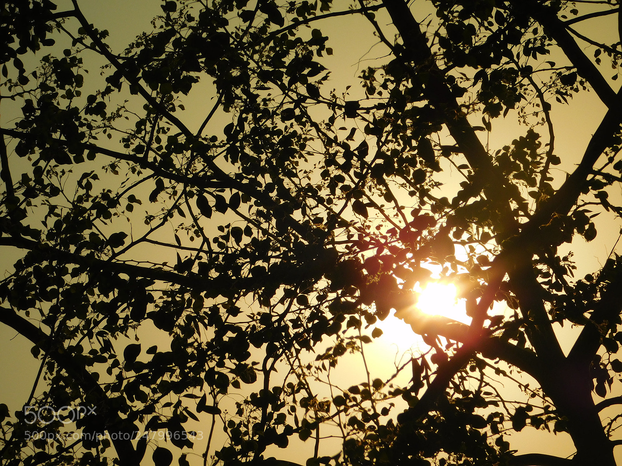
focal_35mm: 184
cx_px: 311
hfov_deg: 10.7
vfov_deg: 8.1
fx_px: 3306
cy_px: 233
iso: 125
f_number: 10.8
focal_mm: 32.7
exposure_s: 1/1500
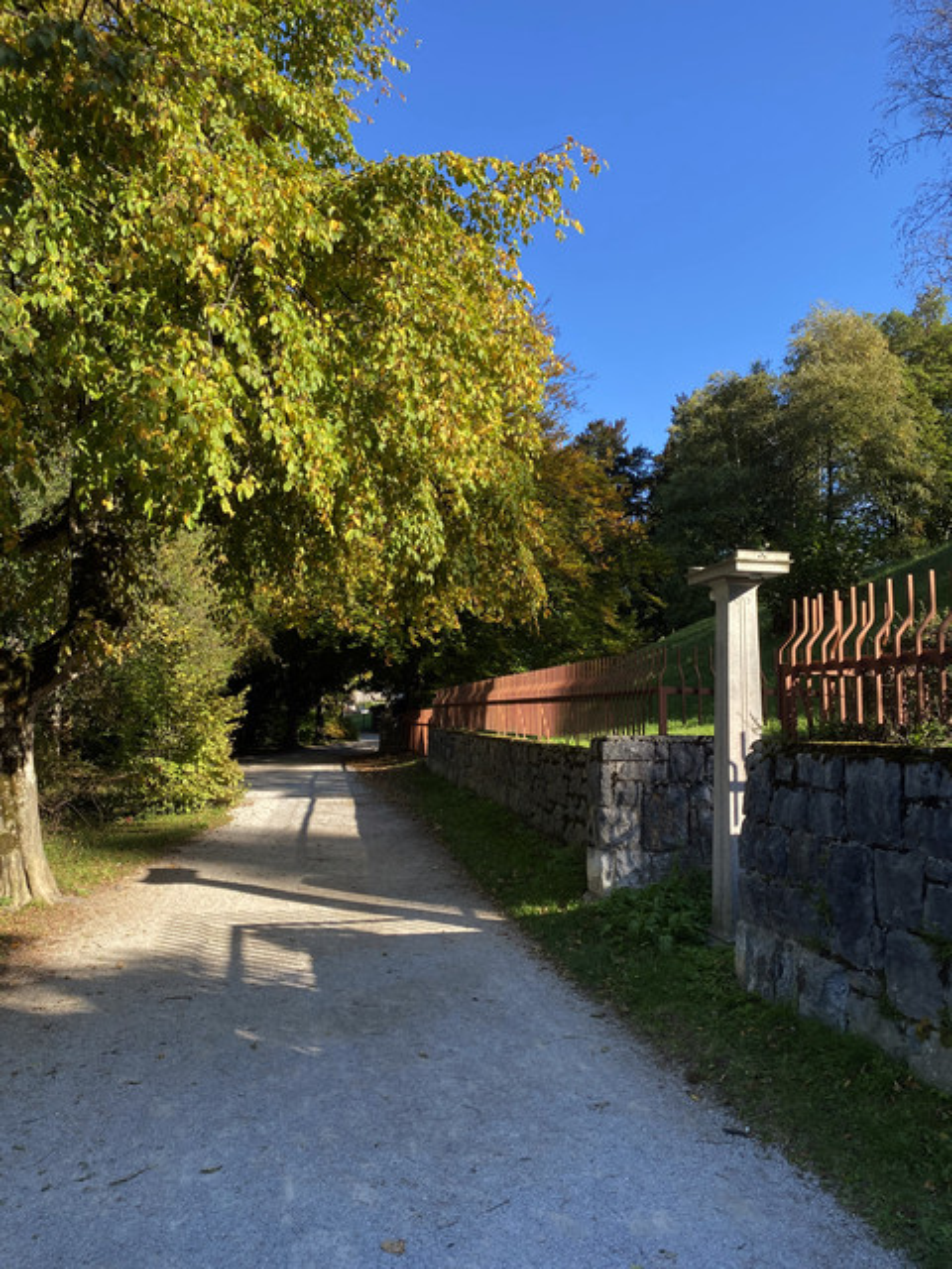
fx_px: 953
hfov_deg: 53.1
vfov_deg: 67.3
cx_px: 476
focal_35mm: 26
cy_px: 634
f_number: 1.8
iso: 32
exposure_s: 1/747
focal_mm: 4.25
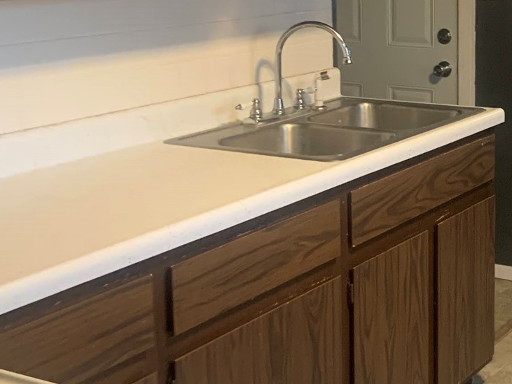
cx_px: 517
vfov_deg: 20.3
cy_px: 100
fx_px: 1065
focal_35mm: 72
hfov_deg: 25.6
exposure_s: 1/41
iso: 400
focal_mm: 4.25
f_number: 1.8
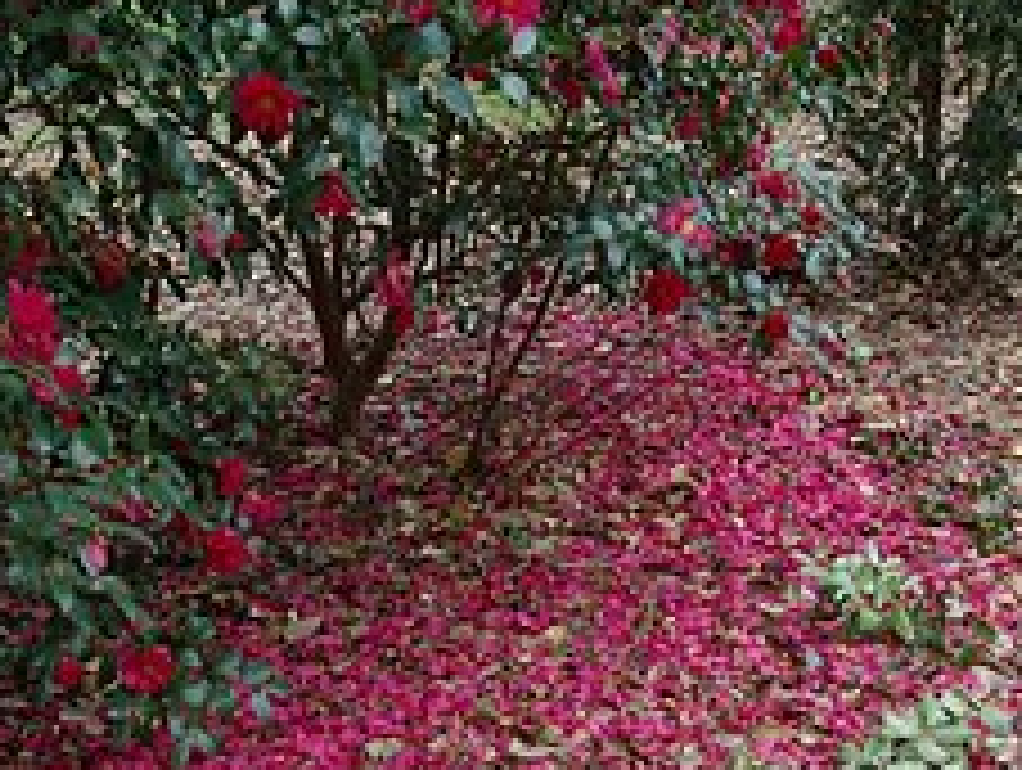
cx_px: 387
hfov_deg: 36.6
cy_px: 644
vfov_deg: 27.4
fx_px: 1538
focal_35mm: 52
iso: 200
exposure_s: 1/90
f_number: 5.6
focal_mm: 16
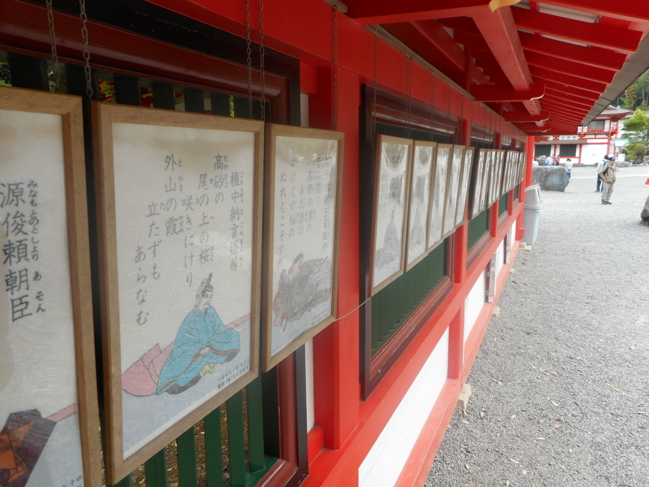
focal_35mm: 25
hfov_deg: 69.4
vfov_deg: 54.9
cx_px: 324
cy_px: 244
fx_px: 469
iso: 80
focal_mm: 4.5
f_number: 3.7
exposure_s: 1/100
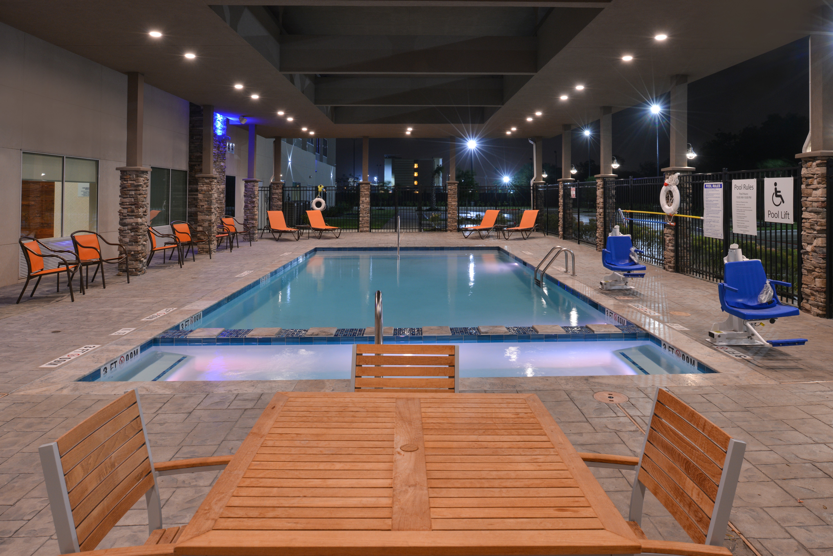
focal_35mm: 24
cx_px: 416
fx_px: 555
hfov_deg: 73.7
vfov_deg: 53.2
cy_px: 278
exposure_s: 1/2
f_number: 13
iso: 640
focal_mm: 24
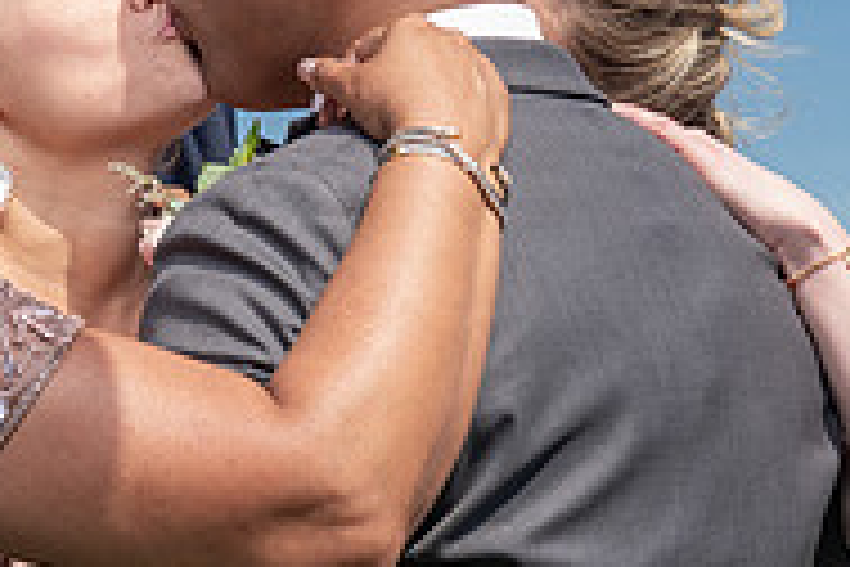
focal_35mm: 122
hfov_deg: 16.7
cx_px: 218
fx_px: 2880
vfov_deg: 11.2
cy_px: 203
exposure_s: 1/250
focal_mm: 35
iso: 50
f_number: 7.1
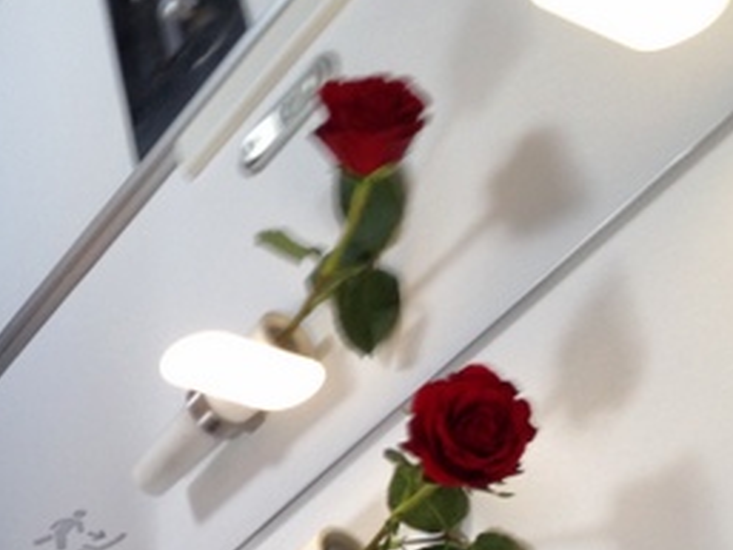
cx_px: -83
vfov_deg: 16.0
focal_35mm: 90
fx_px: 1907
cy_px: 574
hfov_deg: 20.7
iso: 64
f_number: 2.4
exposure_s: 1/60
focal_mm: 4.12
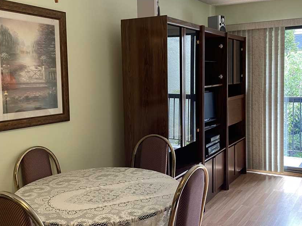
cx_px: 160
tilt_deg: -8.1
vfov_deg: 36.0
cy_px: 112
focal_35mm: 40
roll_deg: +1.3
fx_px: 349
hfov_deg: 46.8
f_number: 1.8
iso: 100
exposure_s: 1/60
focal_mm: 4.25
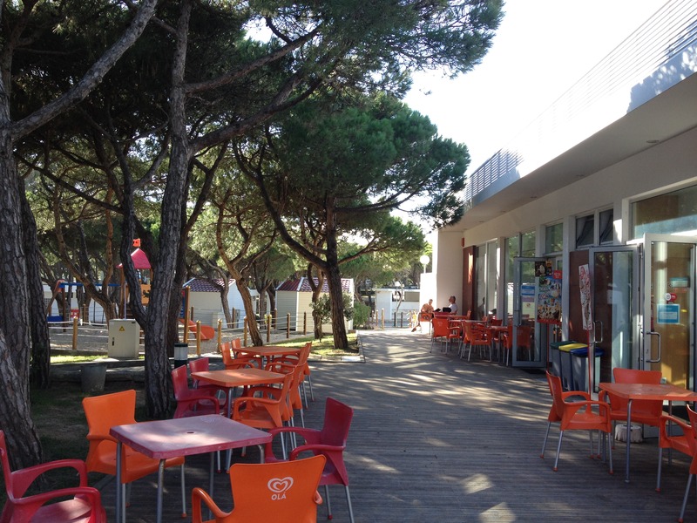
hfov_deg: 52.6
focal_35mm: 35
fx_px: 705
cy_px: 262
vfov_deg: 40.7
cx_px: 348
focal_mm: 4.28
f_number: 2.4
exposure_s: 1/238
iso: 50
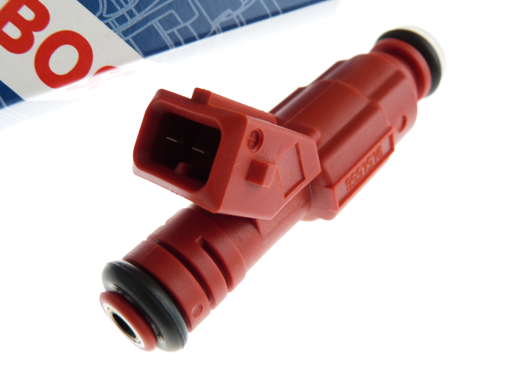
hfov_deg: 46.8
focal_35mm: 40
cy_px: 190
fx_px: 587
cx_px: 254
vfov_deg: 36.0
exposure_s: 1/250
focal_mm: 7.1
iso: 200
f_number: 3.1
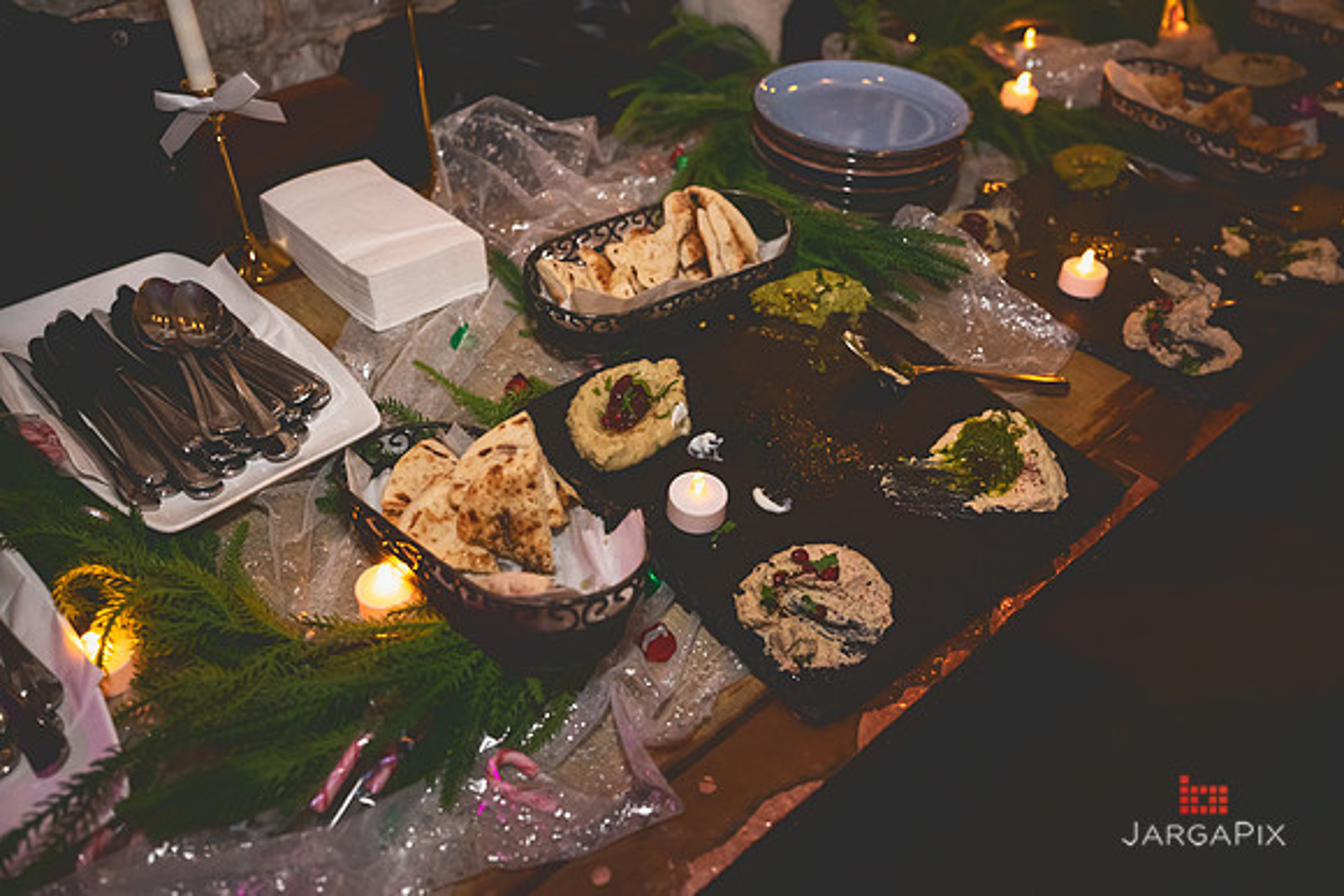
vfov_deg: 45.6
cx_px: 674
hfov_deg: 64.4
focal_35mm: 29
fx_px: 1067
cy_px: 449
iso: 3200
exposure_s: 1/125
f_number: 3.2
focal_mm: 27
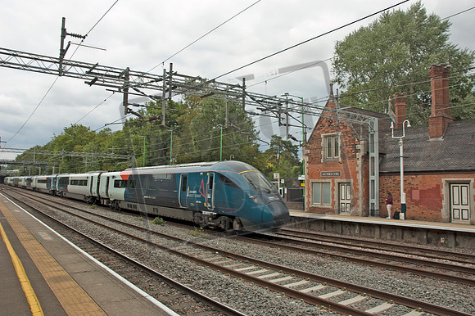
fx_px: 356
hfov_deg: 67.4
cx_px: 238
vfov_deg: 47.9
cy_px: 158
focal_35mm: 27
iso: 200
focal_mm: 18
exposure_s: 1/250
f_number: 8
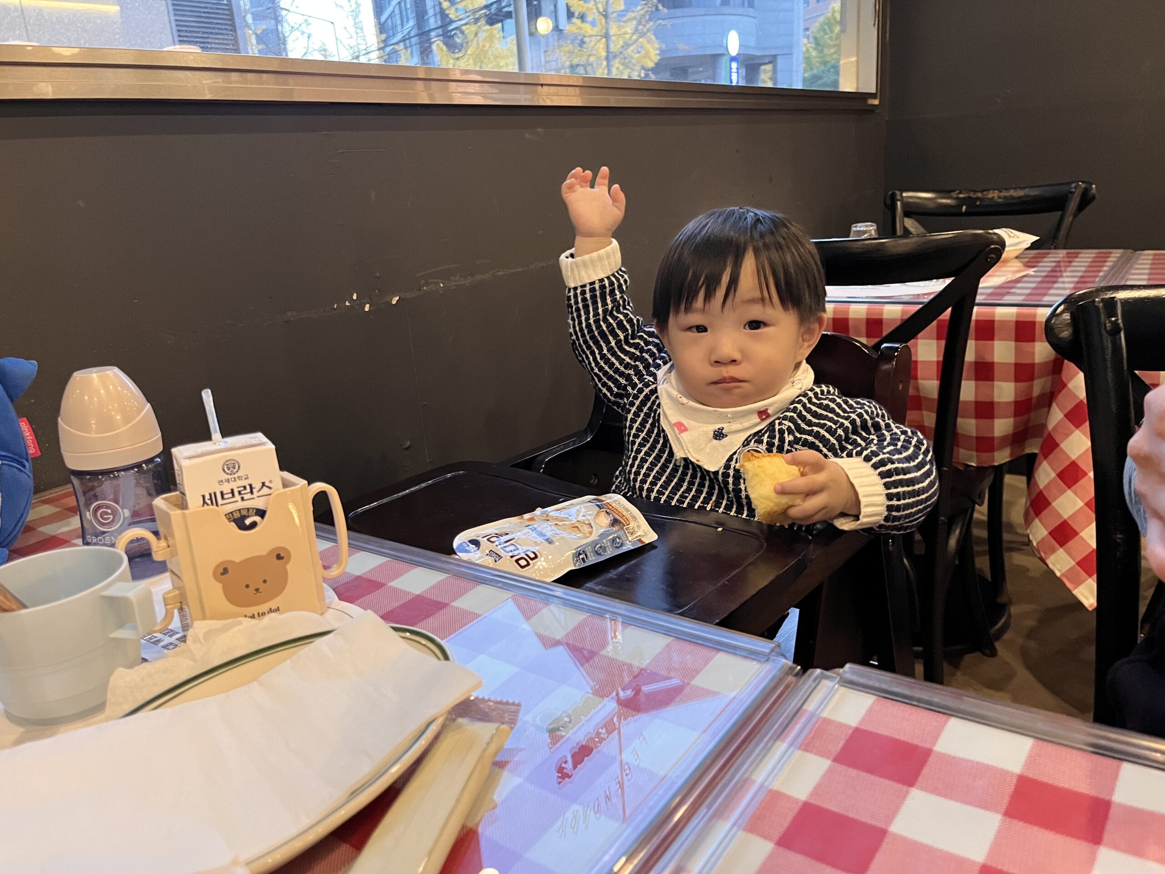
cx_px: 582
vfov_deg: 53.1
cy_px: 437
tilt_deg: -18.4
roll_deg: +3.8
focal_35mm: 26
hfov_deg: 67.3
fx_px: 875
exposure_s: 1/30
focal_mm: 5.1
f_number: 1.6
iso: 500
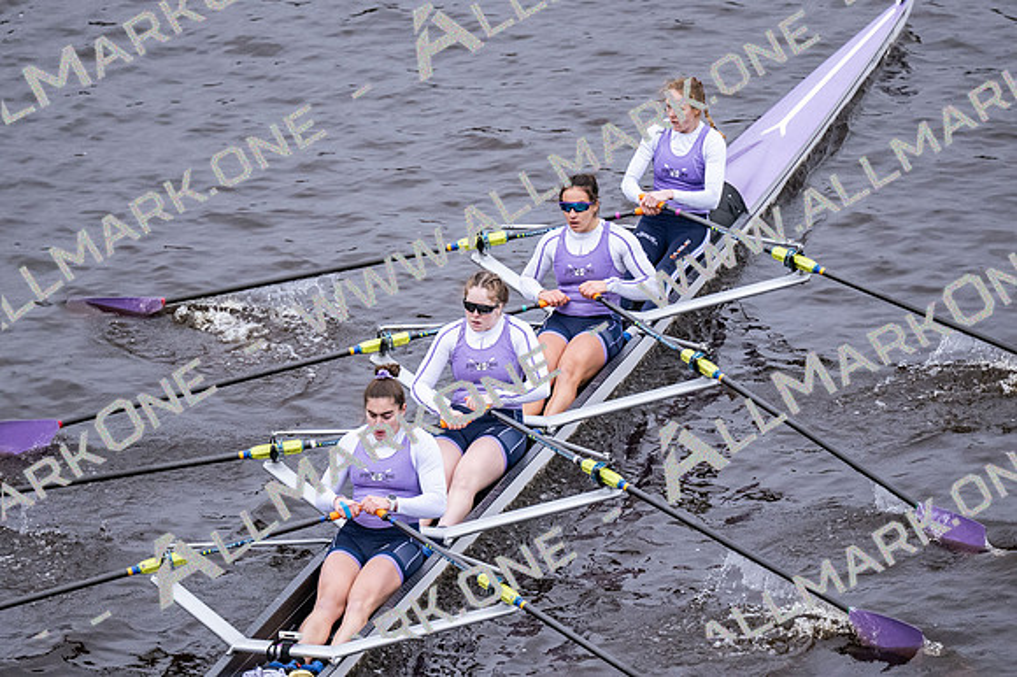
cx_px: 508
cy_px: 338
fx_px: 8470
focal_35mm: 300
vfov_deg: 4.6
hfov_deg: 6.9
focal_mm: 200
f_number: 2.8
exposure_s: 1/2000
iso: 2200
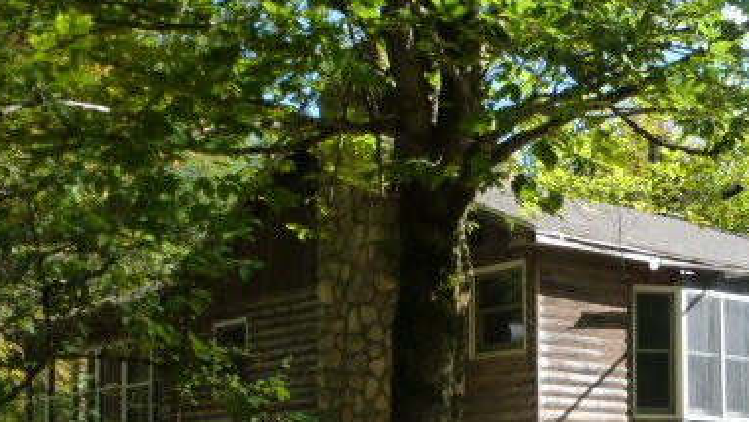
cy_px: 459
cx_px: 574
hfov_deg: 31.2
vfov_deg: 17.7
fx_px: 1311
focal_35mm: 66
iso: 160
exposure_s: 1/200
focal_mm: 6.4
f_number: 4
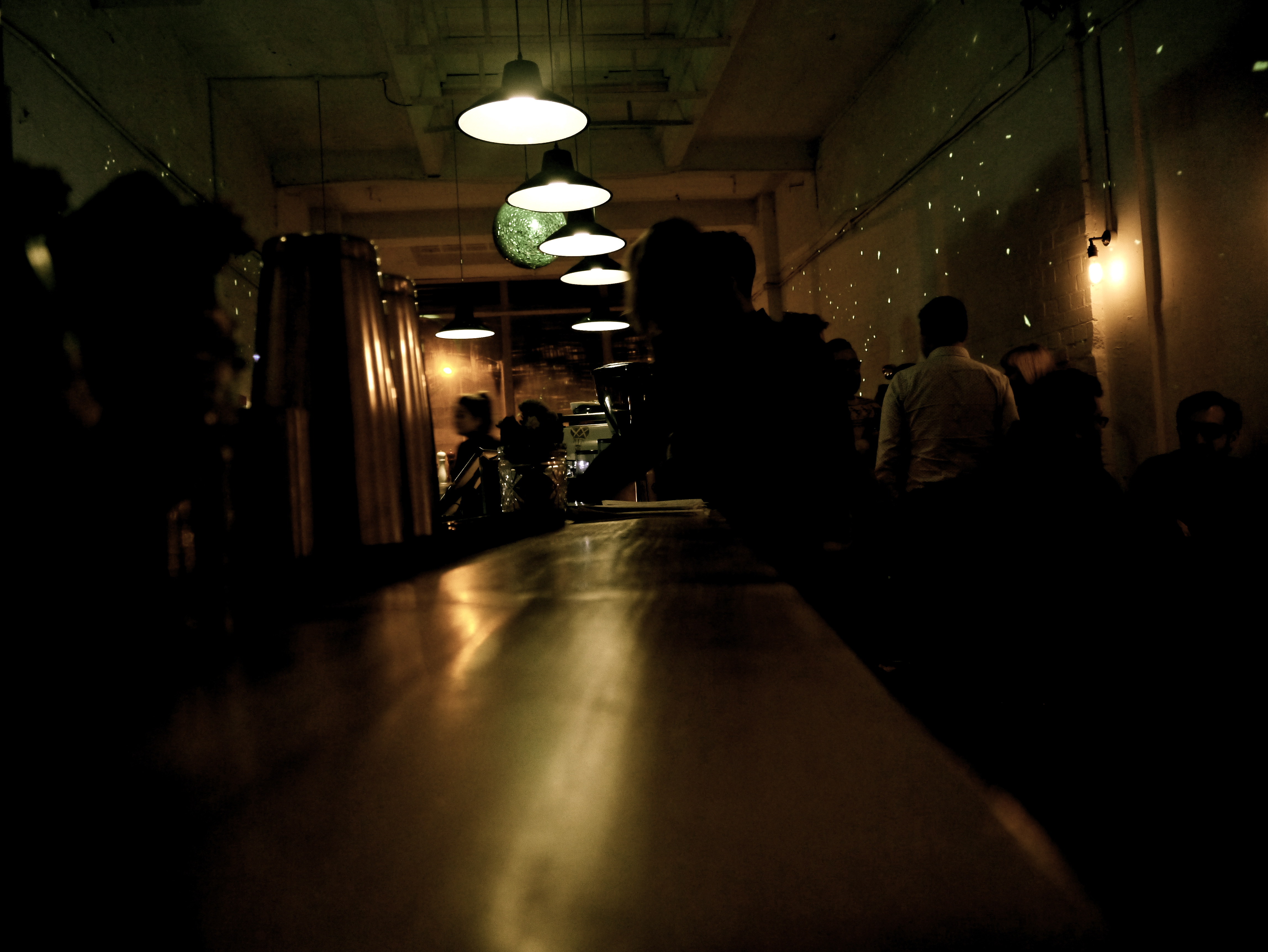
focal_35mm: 28
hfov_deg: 63.4
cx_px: 634
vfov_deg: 49.8
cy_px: 476
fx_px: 1026
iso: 1600
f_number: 3.5
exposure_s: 1/10
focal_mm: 14
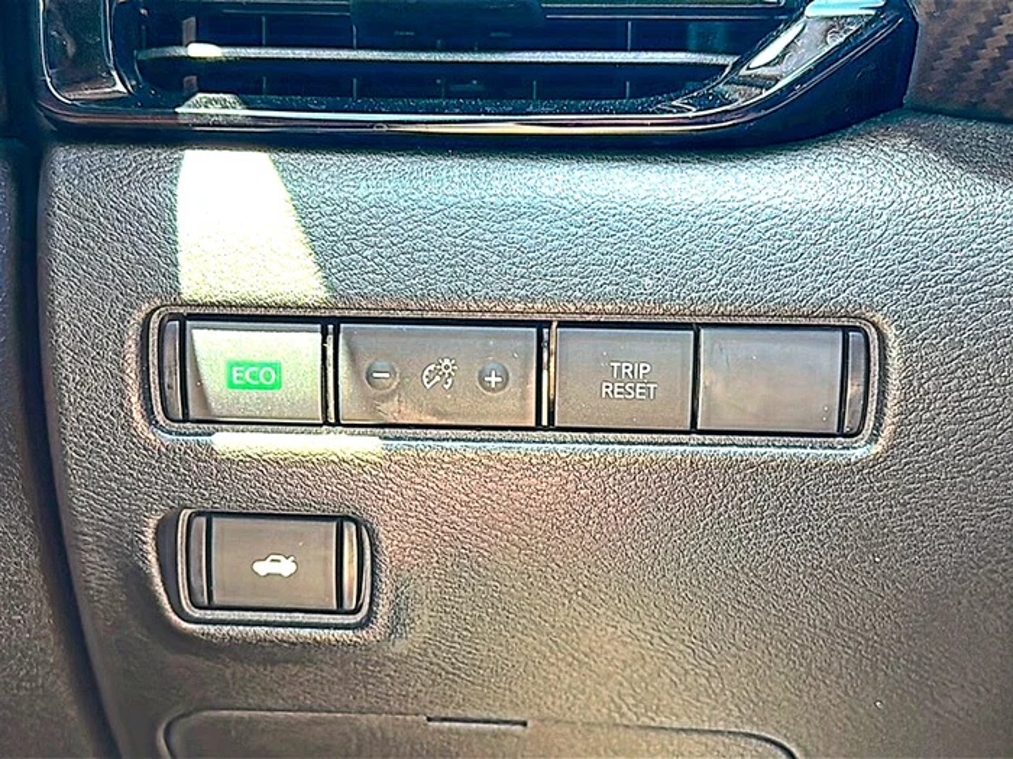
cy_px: 380
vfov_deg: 35.1
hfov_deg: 45.8
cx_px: 506
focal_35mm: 41
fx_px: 1200
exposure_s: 1/50
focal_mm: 6.86
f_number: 1.78
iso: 100
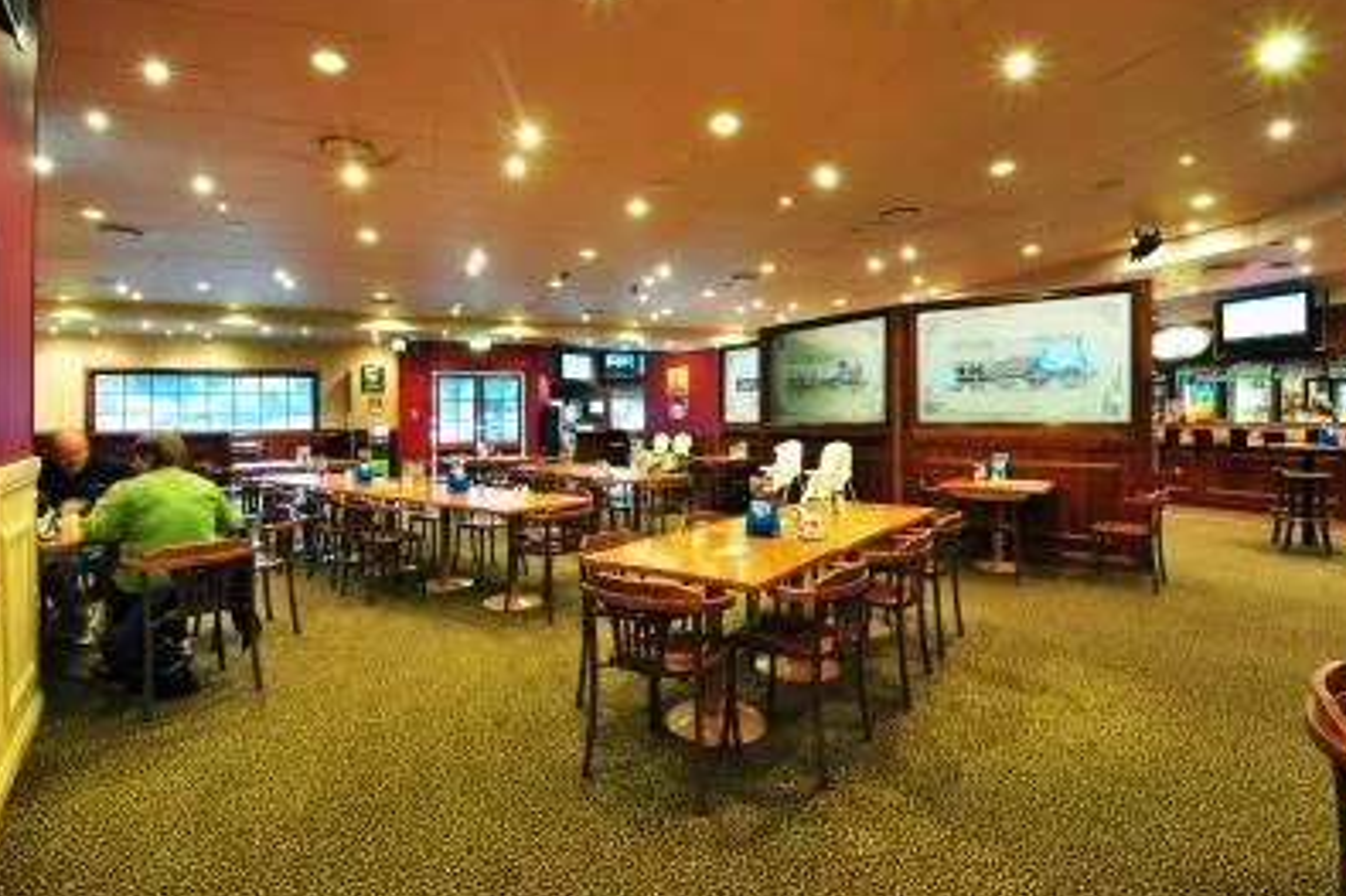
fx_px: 635
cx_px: 634
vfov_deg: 70.4
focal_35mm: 17
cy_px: 429
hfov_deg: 93.2
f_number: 13
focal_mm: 10
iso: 200
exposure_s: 2.5
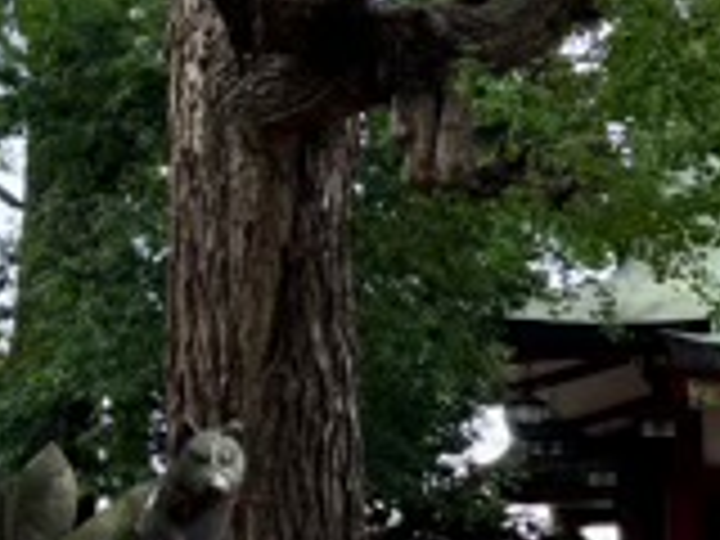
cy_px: 502
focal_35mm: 114
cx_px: 1058
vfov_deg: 12.9
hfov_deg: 15.9
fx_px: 2371
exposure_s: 1/121
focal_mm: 5.96
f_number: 1.6
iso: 50
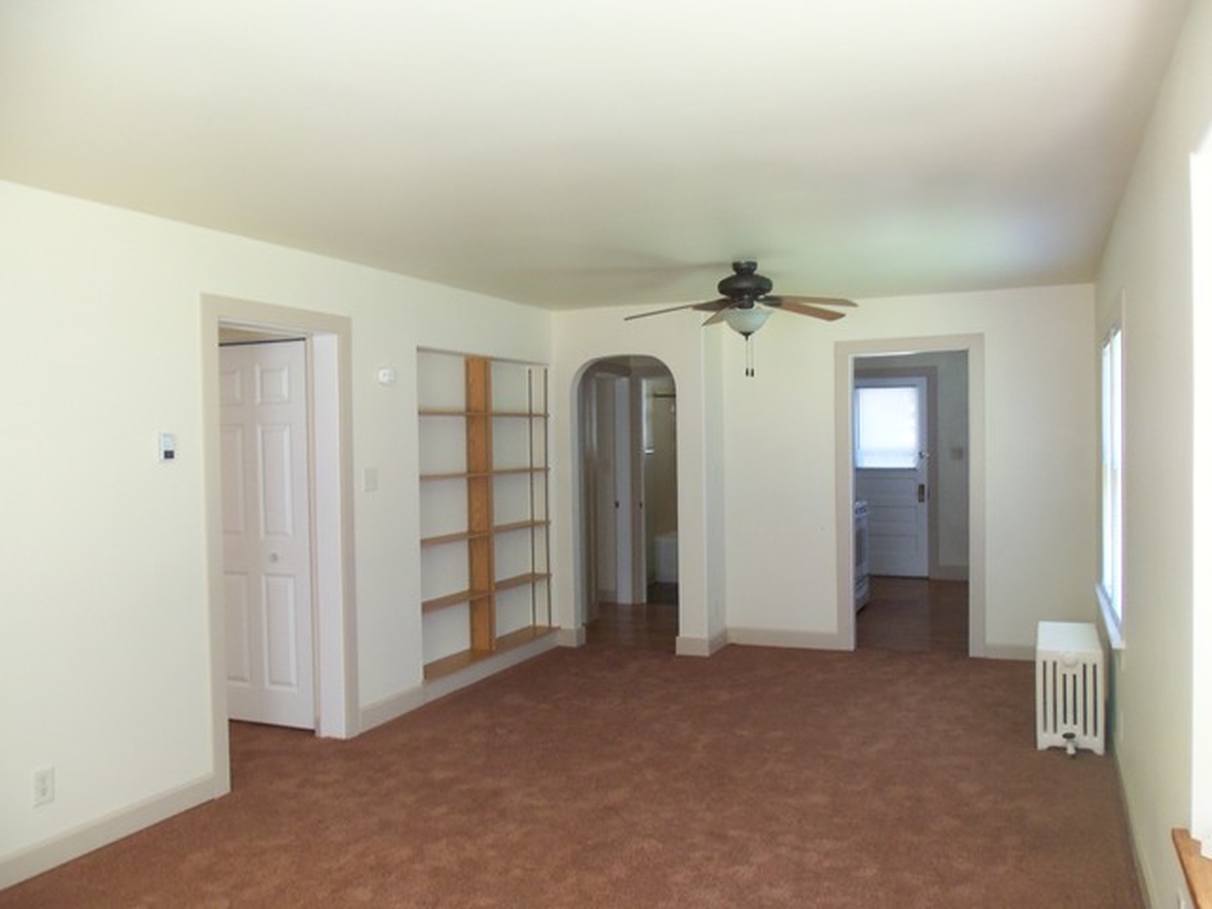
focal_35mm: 29
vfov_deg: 48.2
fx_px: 1015
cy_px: 454
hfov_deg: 61.7
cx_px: 606
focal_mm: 5.2
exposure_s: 1/30
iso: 200
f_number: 3.4
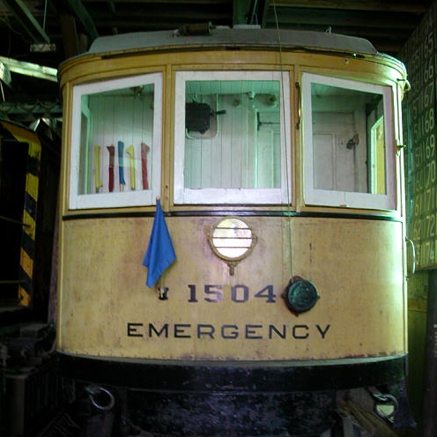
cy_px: 241
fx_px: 628
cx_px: 219
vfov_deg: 38.3
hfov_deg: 38.3
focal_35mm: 44
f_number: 2.7
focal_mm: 5.6
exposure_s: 1/25.5
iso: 156
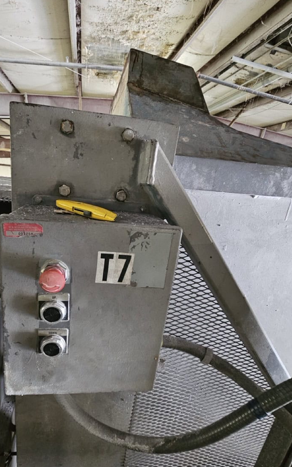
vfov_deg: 97.8
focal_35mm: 16
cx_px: 111
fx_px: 204
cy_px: 239
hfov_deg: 70.2
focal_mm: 2.2
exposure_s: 1/24
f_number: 2.2
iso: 800
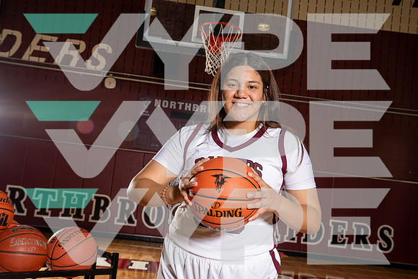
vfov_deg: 34.2
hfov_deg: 49.5
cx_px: 209
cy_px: 140
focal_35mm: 39
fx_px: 453
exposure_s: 1/250
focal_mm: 39
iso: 500
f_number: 8
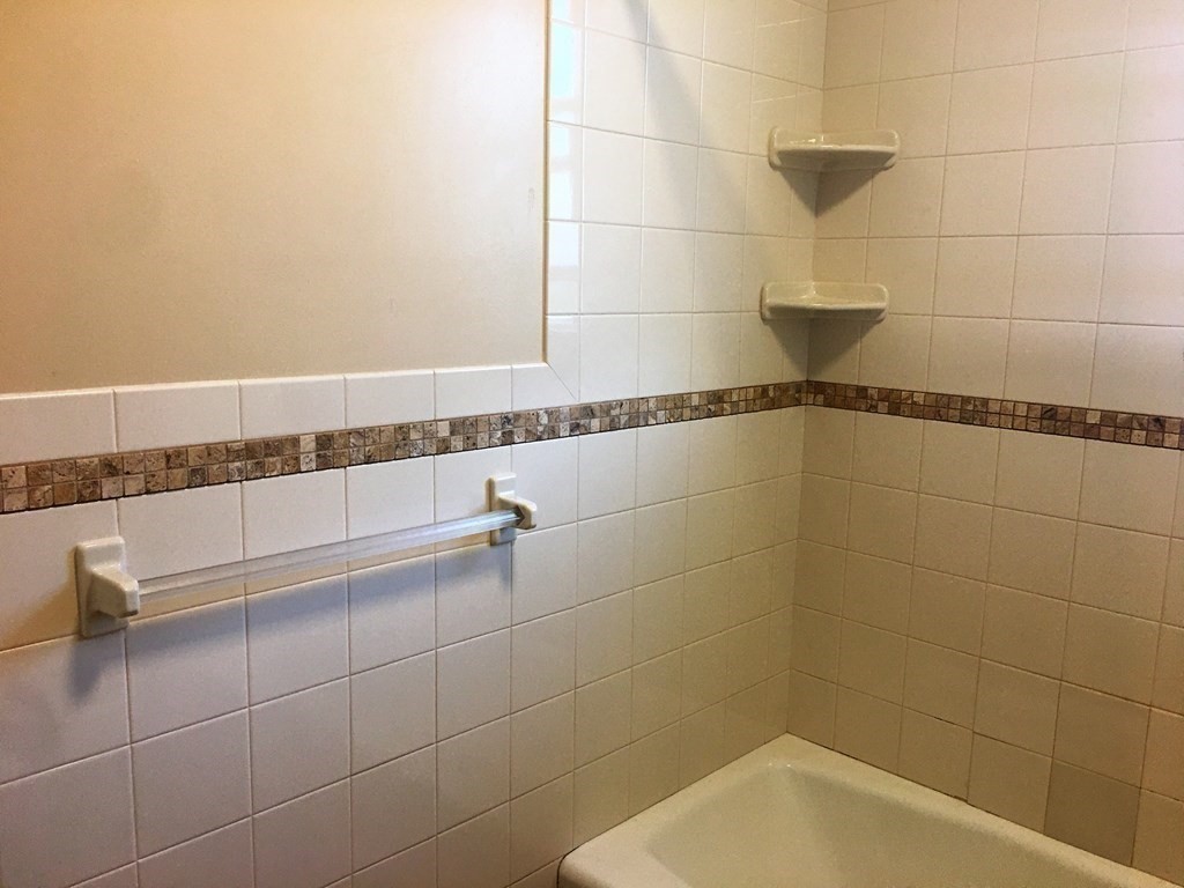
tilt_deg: -6.8
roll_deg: -1.0
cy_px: 444
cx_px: 592
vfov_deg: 48.2
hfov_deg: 61.7
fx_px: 992
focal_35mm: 29
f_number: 2.2
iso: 40
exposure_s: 1/30
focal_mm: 4.15
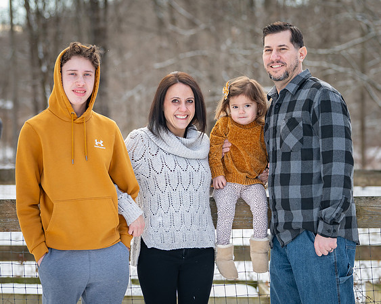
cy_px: 169
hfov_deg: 15.5
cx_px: 244
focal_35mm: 124
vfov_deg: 12.4
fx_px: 1401
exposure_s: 1/500
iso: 320
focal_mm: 90
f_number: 3.5
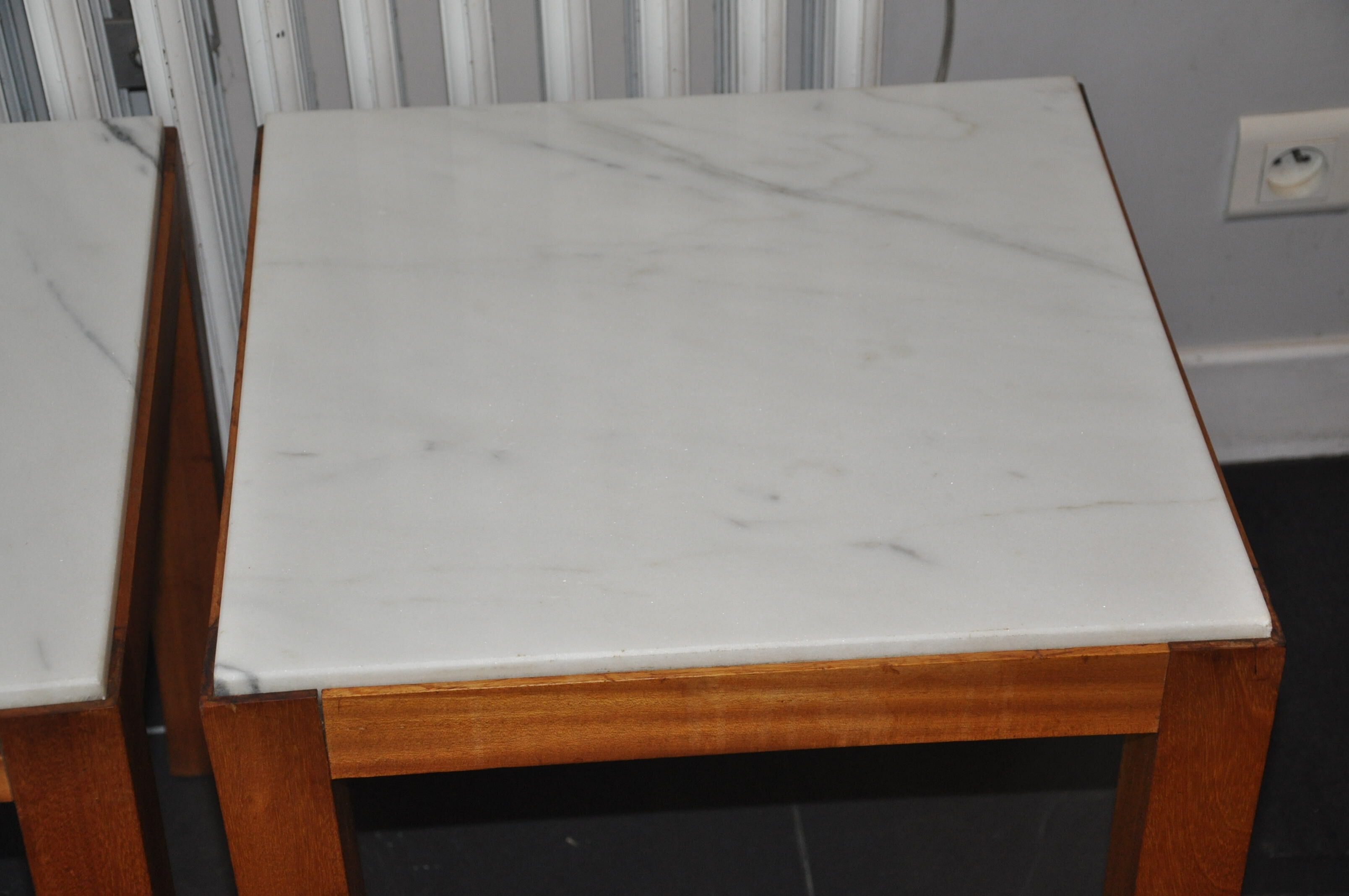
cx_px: 674
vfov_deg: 18.9
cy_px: 448
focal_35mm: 72
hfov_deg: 28.1
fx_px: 2695
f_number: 4.8
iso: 800
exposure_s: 1/60
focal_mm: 48
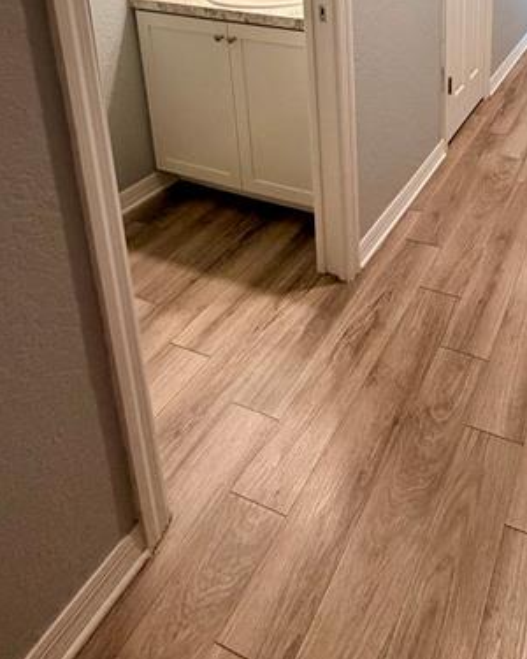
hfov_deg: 46.4
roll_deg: -1.2
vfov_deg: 50.1
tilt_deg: -13.6
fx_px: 546
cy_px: -4
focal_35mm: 28
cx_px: 476
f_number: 2.2
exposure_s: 1/60
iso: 200
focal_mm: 2.22
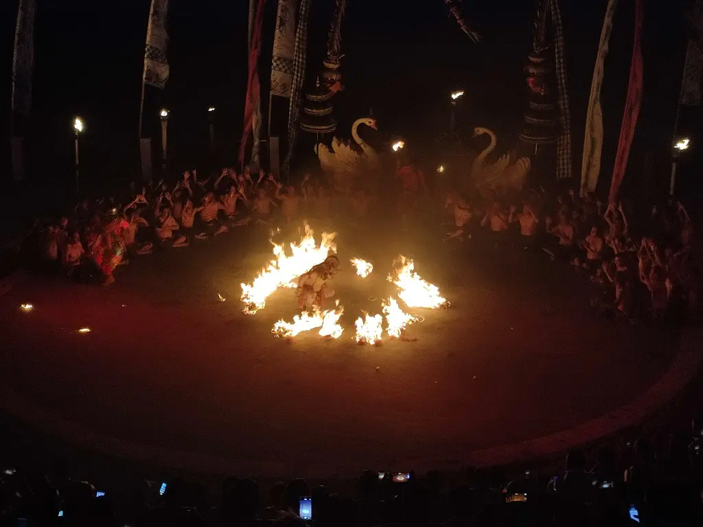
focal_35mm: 25
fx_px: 508
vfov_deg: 54.9
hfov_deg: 69.4
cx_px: 352
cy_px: 264
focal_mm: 6.04
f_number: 1.9
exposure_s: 1/50
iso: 177
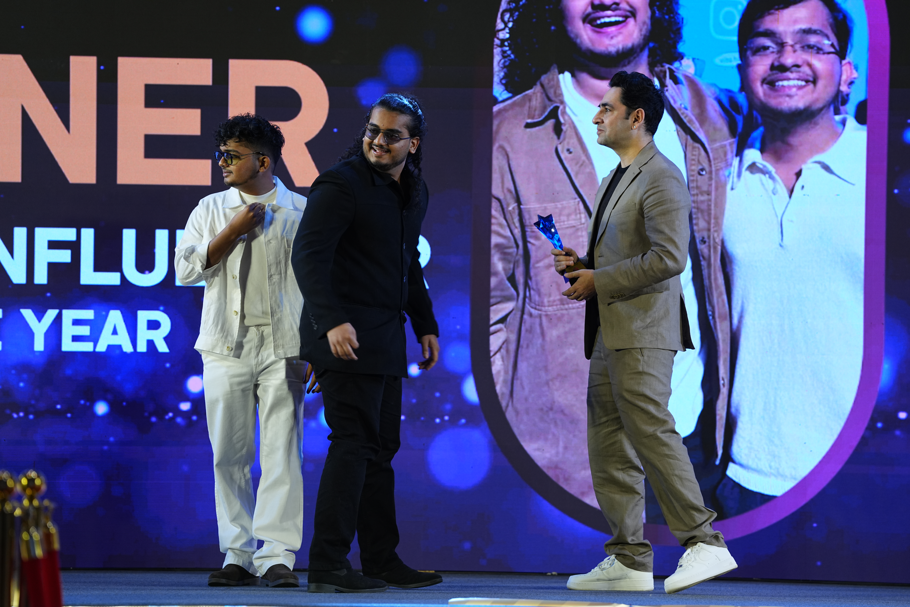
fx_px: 4120
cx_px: 455
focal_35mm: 163
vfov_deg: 8.4
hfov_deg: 12.6
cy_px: 304
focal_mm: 163
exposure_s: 1/160
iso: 640
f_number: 4
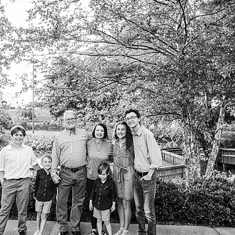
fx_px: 277
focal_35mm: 36
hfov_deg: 45.6
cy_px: 136
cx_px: 88
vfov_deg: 45.9
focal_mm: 24
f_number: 3.2
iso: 320
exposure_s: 1/200
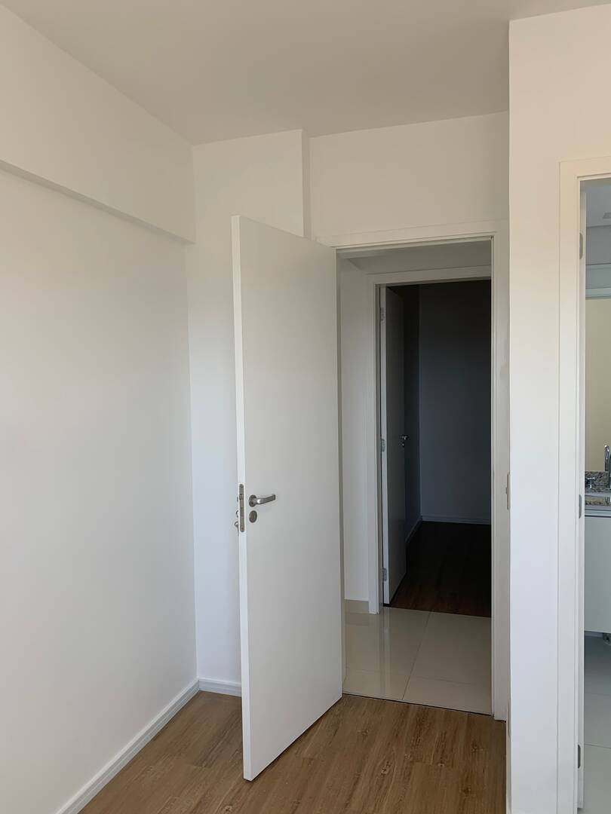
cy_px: 407
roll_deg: +0.6
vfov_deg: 67.3
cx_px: 306
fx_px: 612
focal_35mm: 26
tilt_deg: +0.3
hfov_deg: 53.1
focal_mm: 4.25
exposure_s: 1/122
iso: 32
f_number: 1.8
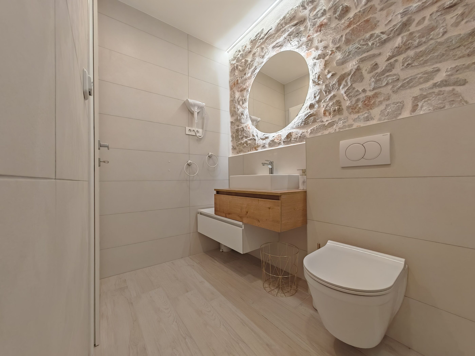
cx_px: 238
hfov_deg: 106.2
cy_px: 178
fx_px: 178
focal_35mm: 13
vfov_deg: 89.9
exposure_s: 1/50.3
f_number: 2
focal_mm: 1.82
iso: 451
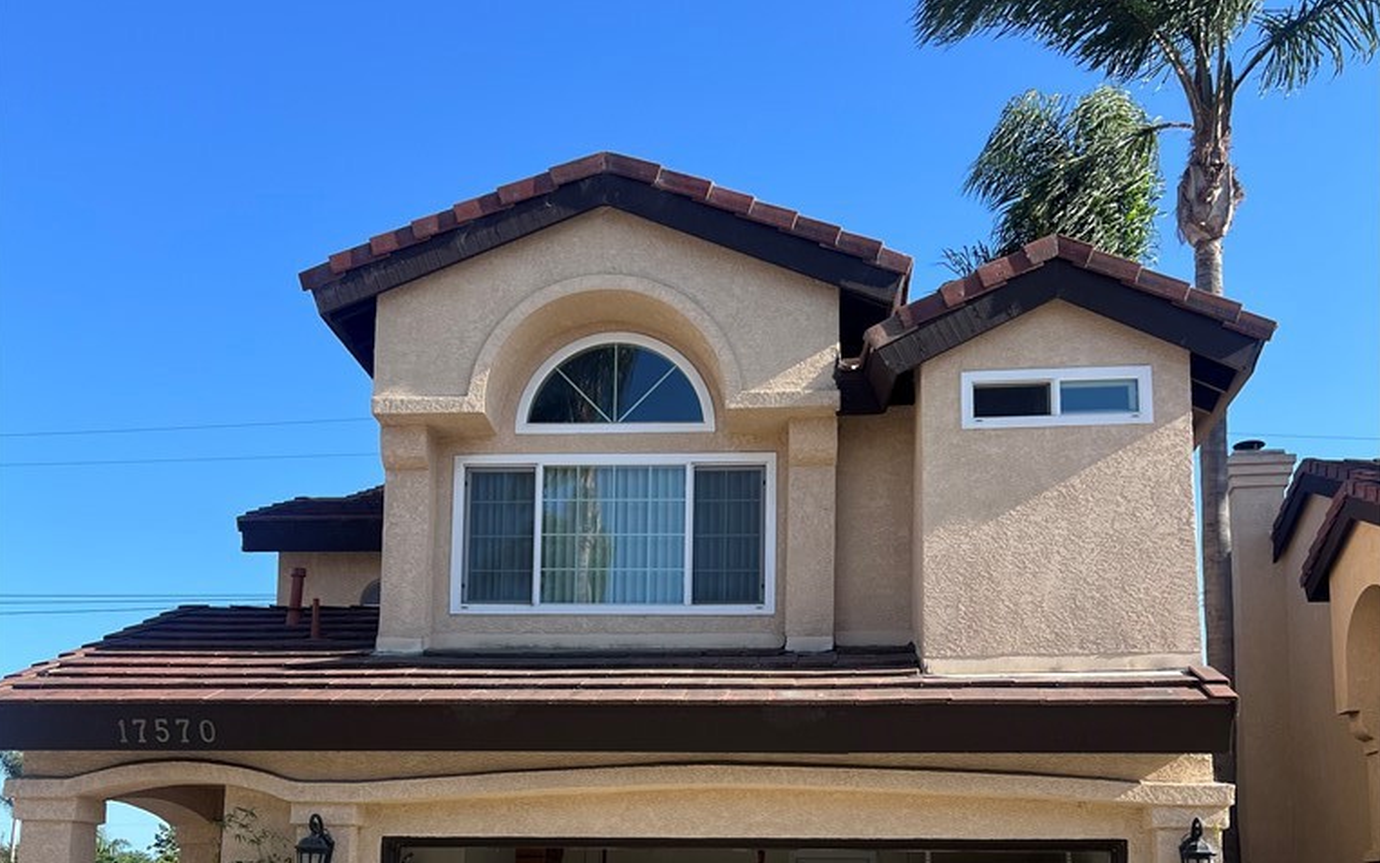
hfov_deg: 52.7
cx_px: 689
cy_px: 722
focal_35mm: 37
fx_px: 1392
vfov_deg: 33.2
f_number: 1.5
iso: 50
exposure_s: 1/2252
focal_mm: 5.7
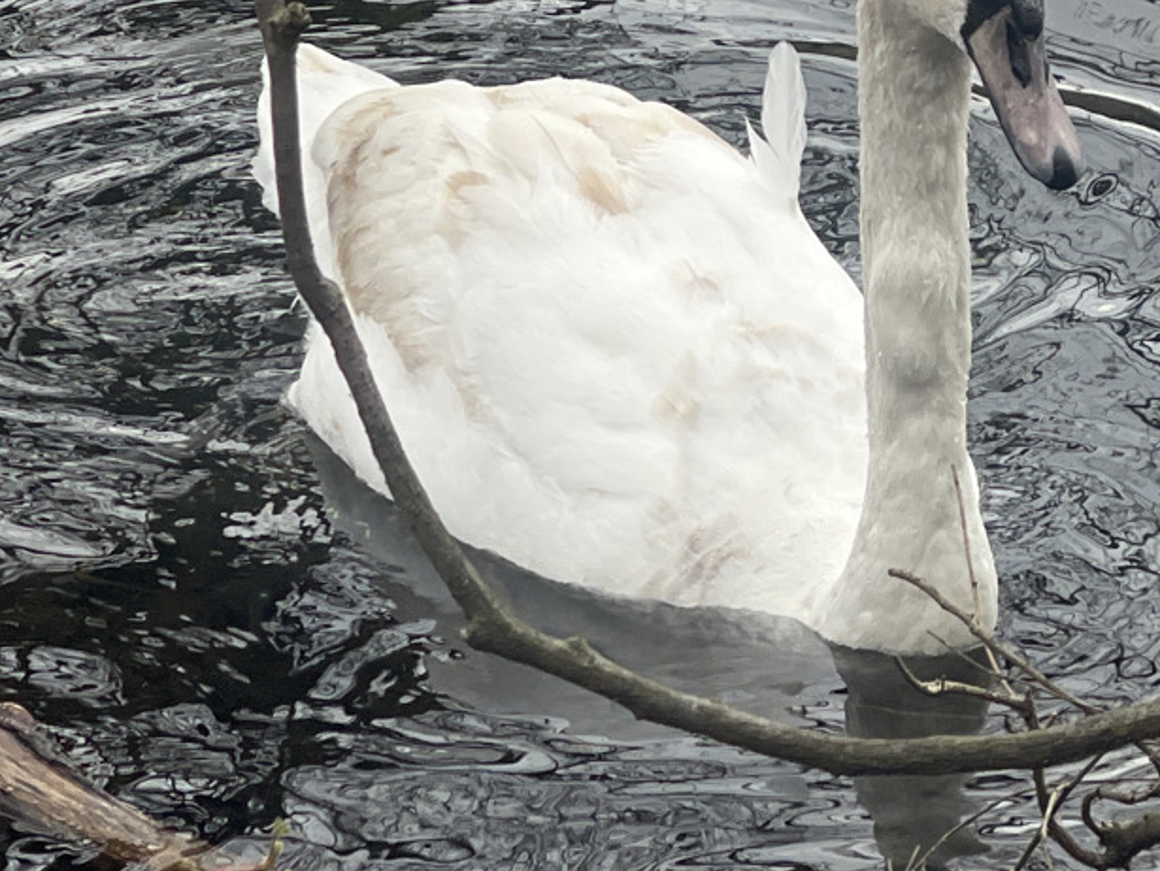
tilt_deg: -19.0
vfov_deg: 7.1
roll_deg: +1.5
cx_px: 617
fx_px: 6974
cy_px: -123
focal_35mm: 208
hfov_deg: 9.5
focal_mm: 7.5
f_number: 2.2
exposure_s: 1/201
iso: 20
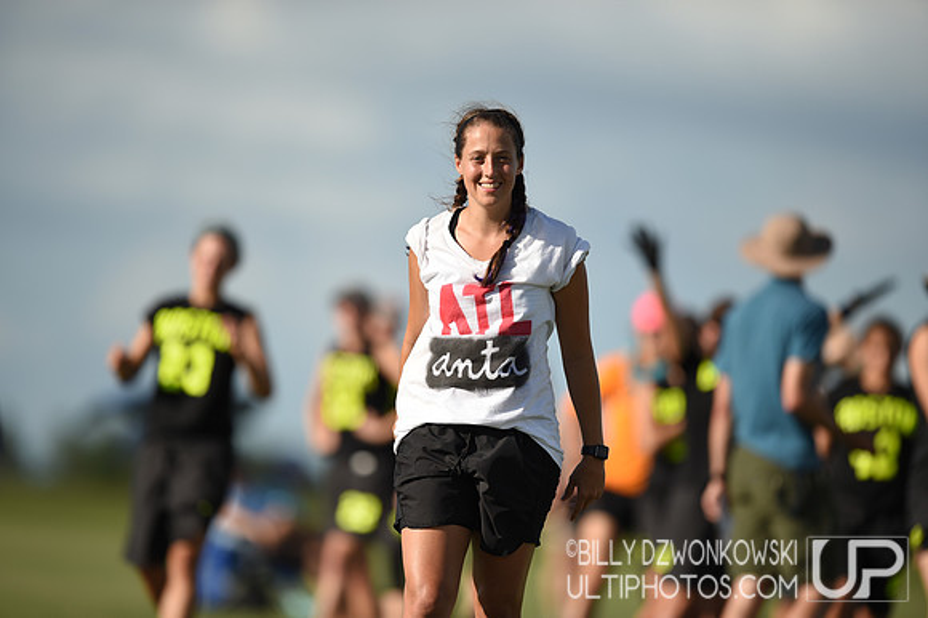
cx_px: 464
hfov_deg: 5.2
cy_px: 309
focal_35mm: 400
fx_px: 10305
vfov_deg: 3.4
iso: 125
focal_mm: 400
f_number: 2.8
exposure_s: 1/3200
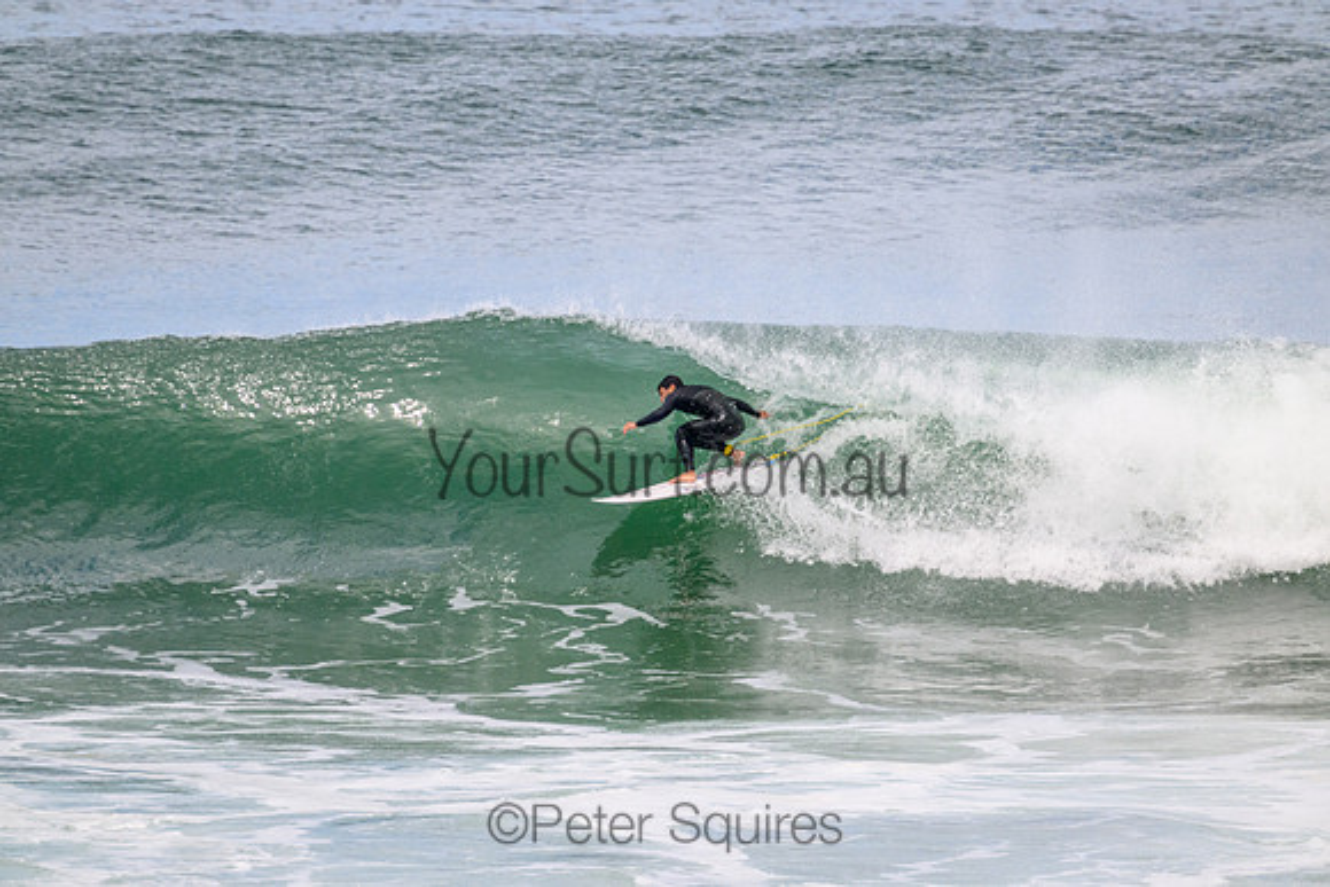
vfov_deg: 1.7
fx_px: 29561
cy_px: 444
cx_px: 665
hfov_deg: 2.6
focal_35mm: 800
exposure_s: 1/2000
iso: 1400
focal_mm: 800
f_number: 11
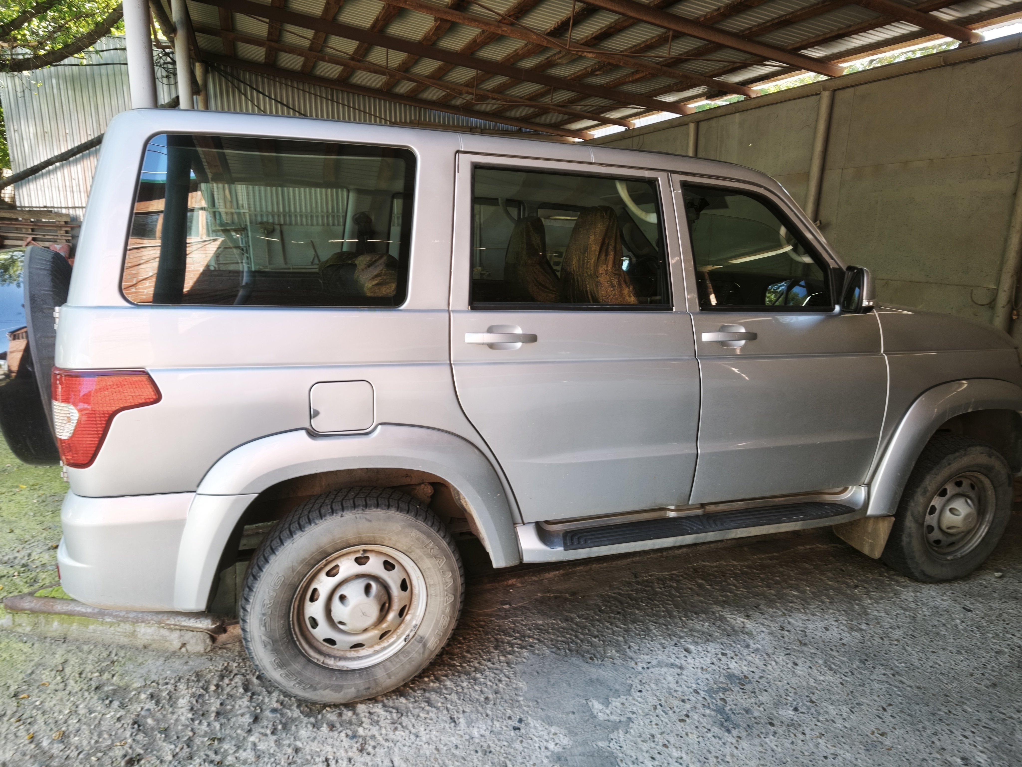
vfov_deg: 58.9
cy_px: 384
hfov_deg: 73.9
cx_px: 511
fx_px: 679
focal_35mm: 23
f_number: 1.7
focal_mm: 5.35
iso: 200
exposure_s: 1/100
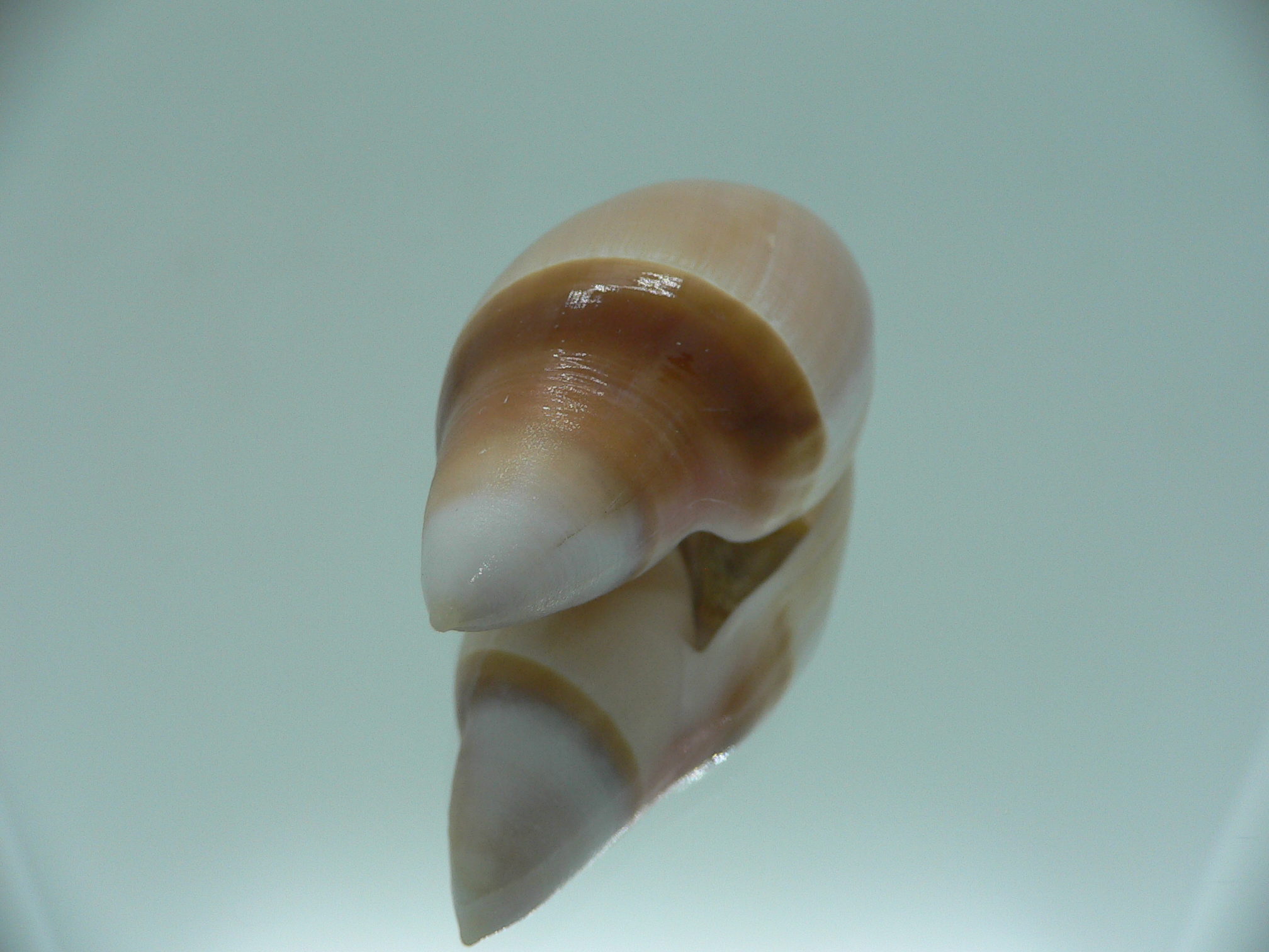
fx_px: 1283
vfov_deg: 40.7
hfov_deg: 52.6
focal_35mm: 35
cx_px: 634
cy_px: 476
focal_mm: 4.6
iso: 80
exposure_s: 1/60
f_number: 2.8
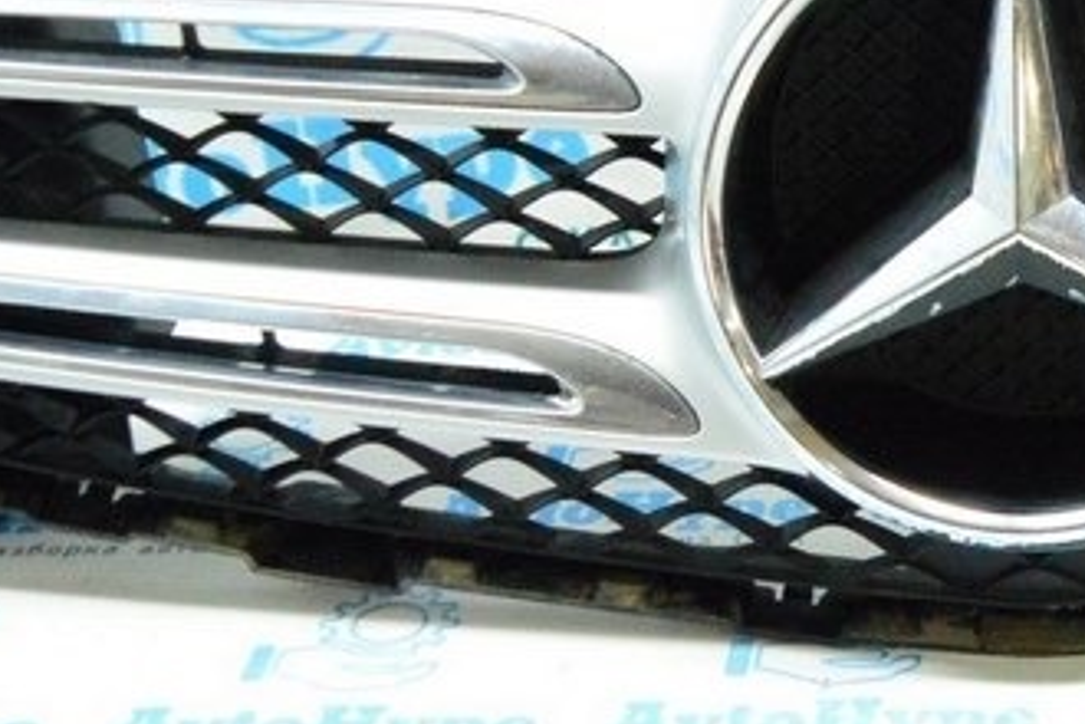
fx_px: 2803
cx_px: 1078
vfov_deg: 14.6
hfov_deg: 21.2
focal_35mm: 93
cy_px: 94
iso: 6400
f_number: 3.8
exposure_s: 1/320
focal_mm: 20
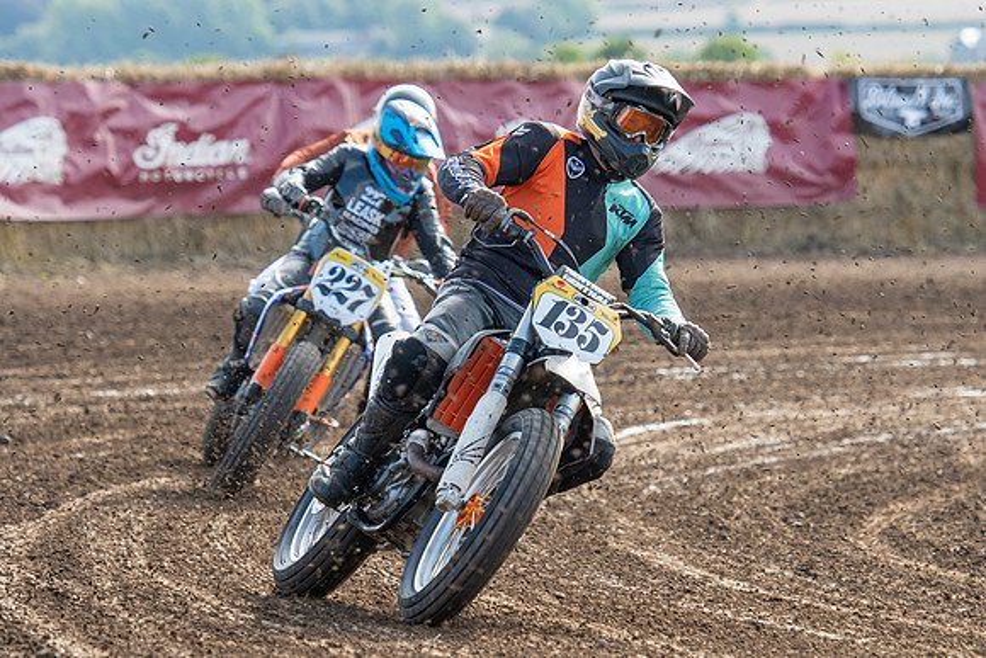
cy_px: 377
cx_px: 607
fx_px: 7636
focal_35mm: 279
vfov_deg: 4.9
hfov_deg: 7.4
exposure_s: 1/500
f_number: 4
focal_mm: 150
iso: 200
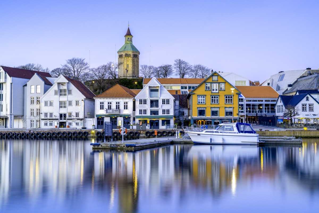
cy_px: 106
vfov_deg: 29.2
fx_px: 408
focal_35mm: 46
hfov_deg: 42.7
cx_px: 160
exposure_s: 30
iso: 50
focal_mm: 46
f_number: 8
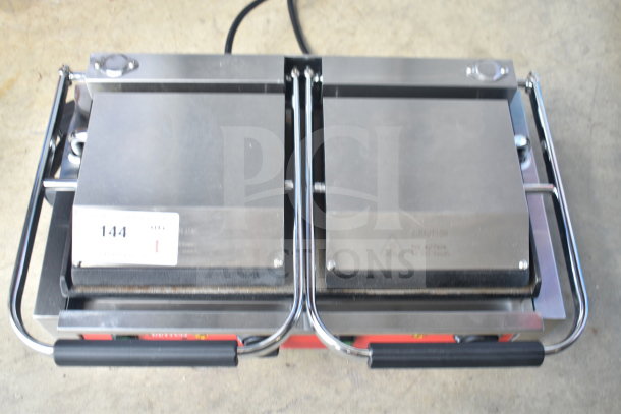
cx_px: 310
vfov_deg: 35.5
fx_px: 647
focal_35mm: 38
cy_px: 207
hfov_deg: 51.3
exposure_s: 1/40
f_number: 4
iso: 200
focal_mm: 25
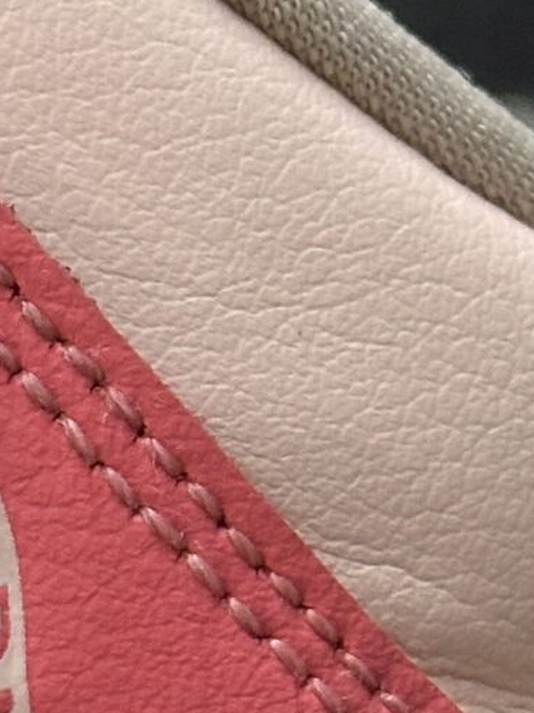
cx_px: -40
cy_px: 540
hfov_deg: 6.0
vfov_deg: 8.0
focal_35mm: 246
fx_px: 5060
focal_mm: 6.86
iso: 250
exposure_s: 1/46
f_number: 1.78
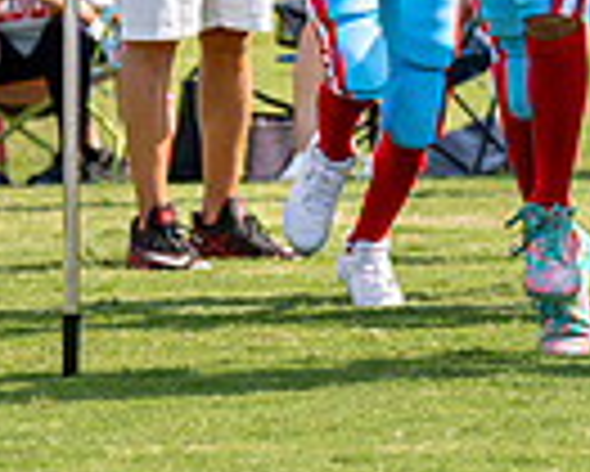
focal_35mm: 448
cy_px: -89
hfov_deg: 4.3
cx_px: 823
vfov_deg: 3.5
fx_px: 7829
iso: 160
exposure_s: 1/2000
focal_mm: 70
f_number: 2.8
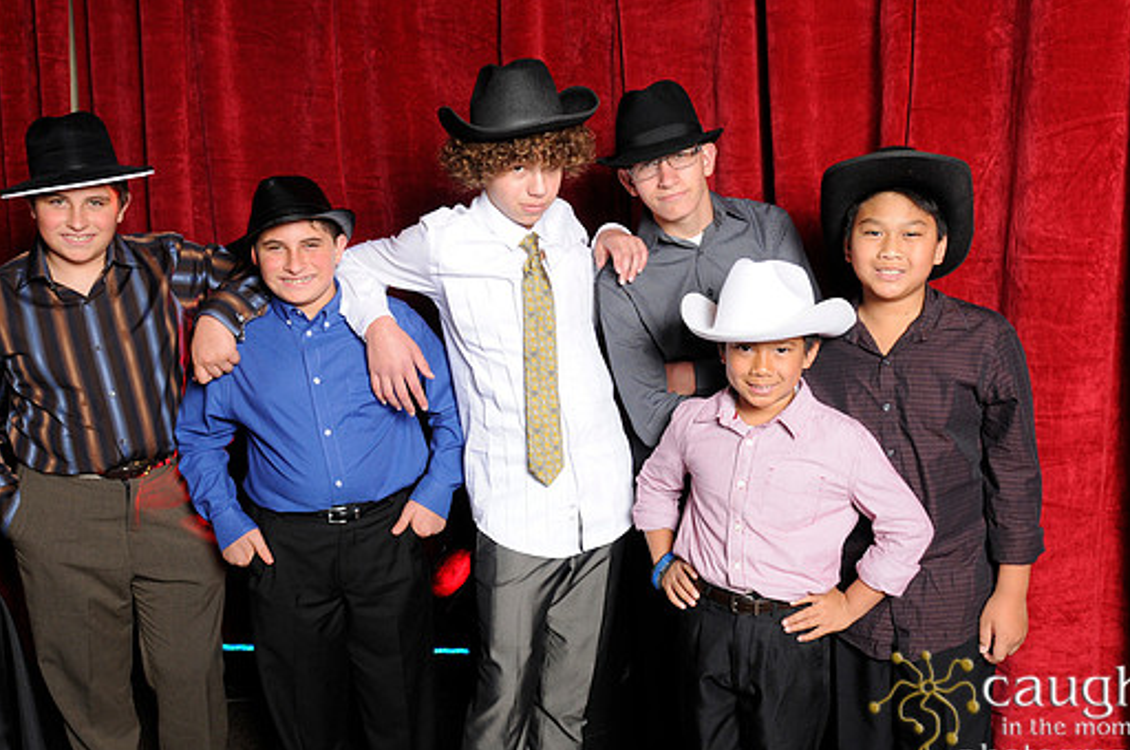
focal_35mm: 34
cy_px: 369
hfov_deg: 55.8
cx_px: 545
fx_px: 1066
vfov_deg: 38.8
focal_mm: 20
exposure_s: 1/60
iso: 400
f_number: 8
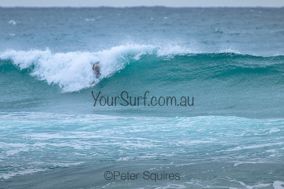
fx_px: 4341
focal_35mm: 550
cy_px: 74
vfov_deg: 2.5
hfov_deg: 3.7
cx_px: 140
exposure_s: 1/2000
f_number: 5.6
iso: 360
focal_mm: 400
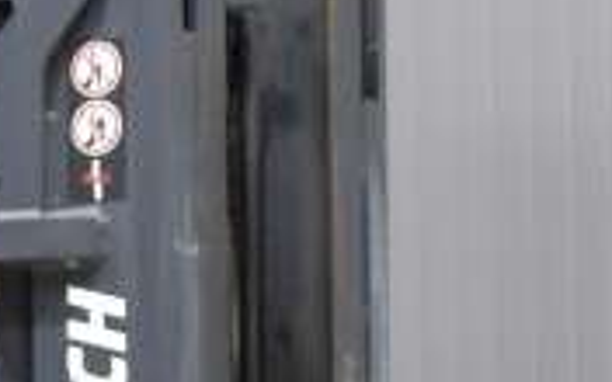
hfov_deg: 9.7
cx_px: -358
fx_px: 3486
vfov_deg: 6.0
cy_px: 917
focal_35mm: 209
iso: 1600
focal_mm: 20
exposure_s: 1/30
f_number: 5
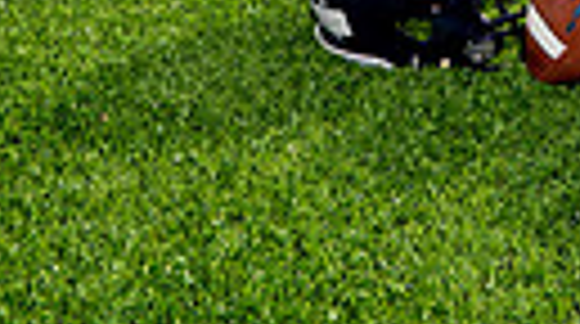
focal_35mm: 88
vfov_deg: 10.5
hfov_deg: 23.7
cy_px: -590
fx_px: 1351
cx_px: 495
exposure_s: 1/250
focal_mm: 24
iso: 100
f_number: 8
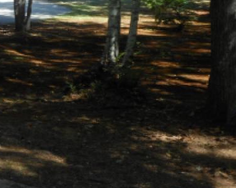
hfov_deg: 16.1
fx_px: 788
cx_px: -77
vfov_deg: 13.4
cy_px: -15
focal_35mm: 113
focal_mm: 7.7
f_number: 3.8
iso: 80
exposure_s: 1/160
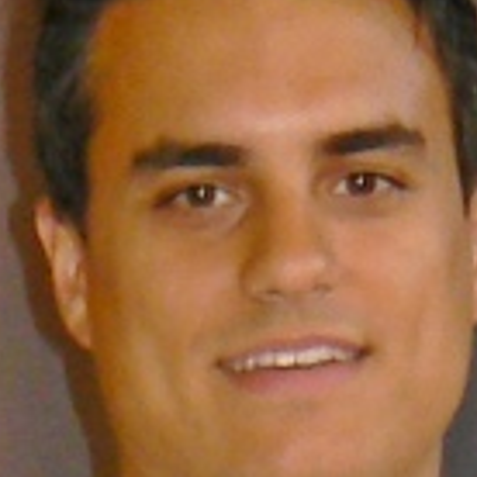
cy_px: 429
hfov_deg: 18.9
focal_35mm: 92
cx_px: 249
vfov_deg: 18.6
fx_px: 1434
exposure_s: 1/30
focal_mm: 6
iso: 100
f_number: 2.8
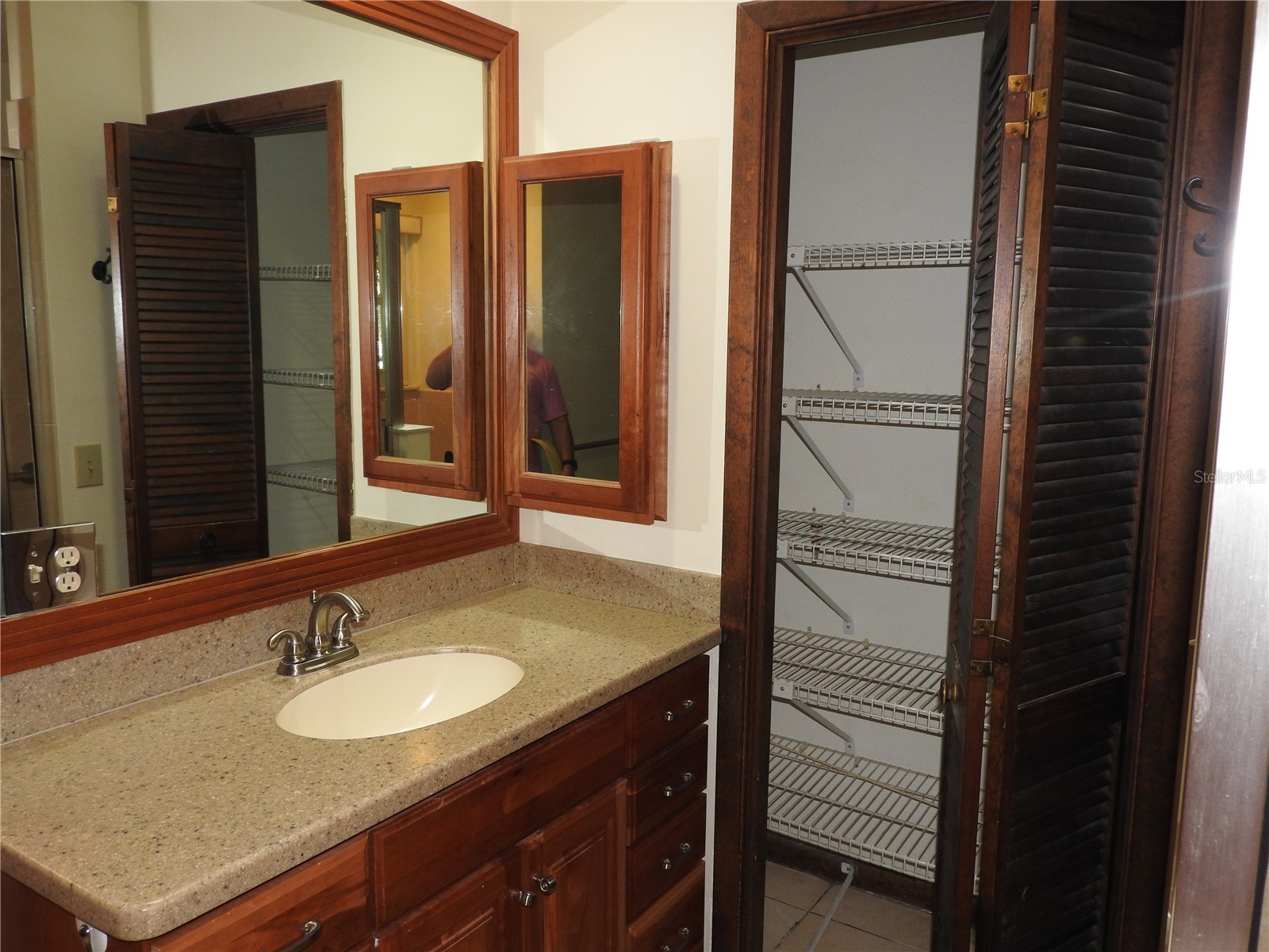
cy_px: 476
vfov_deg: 49.7
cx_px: 634
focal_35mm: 28
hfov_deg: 63.4
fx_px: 1026
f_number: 3.5
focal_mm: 5
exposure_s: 1/30
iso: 200
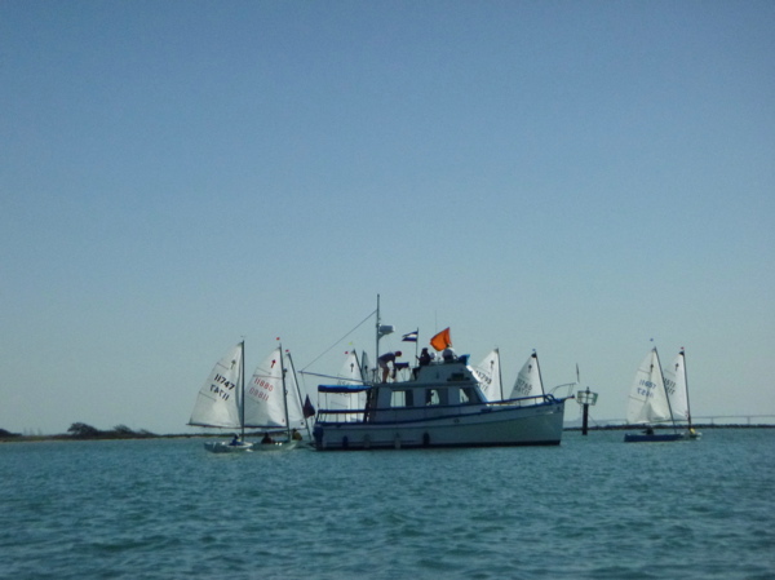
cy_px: 290
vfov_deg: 14.8
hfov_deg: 19.7
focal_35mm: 100
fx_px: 2237
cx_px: 388
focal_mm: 18
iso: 400
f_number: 13
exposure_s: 1/800
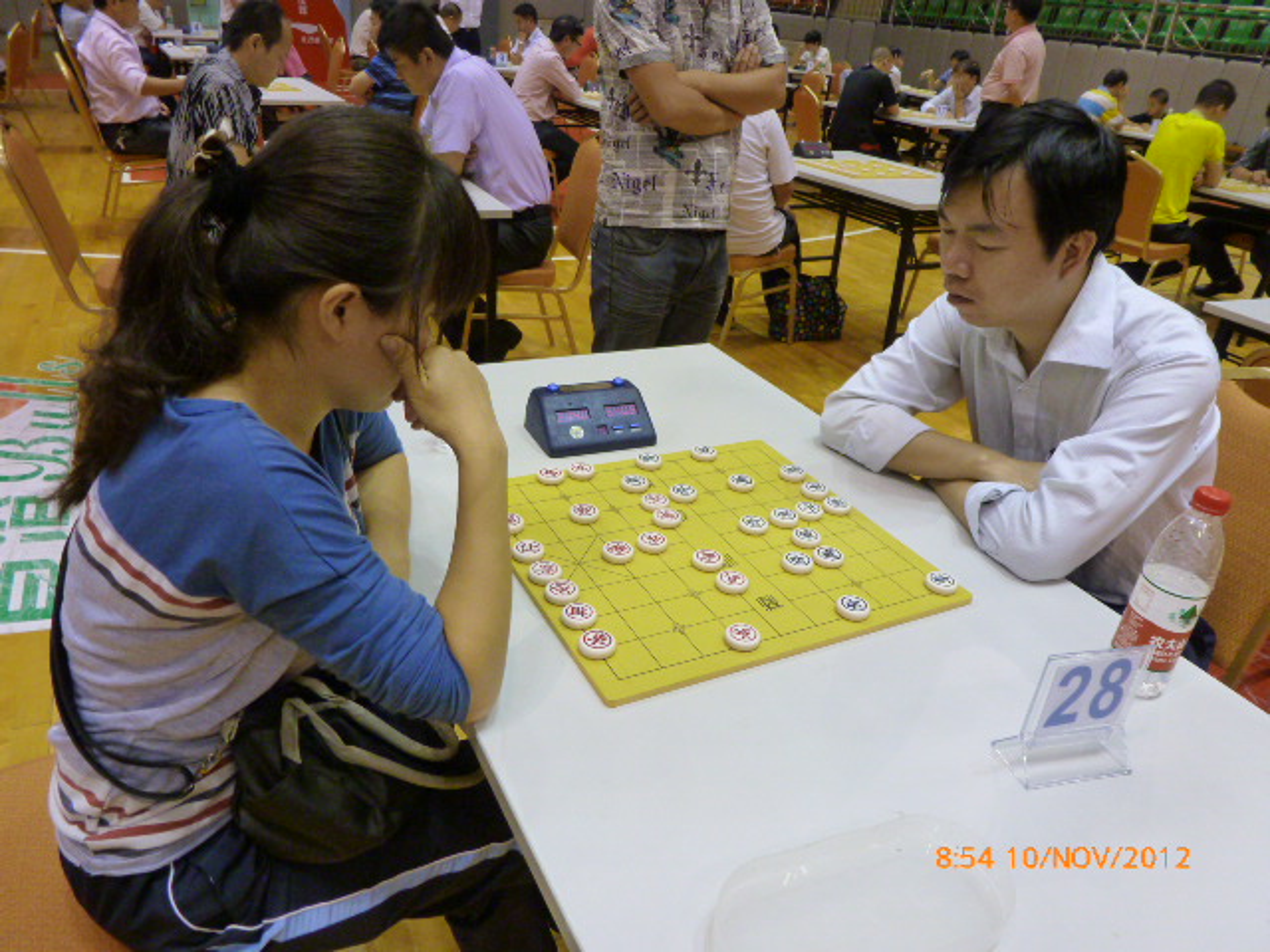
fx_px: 881
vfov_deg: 56.8
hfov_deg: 71.6
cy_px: 476
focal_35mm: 24
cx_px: 635
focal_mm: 4.3
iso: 400
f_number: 3.3
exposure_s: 1/30
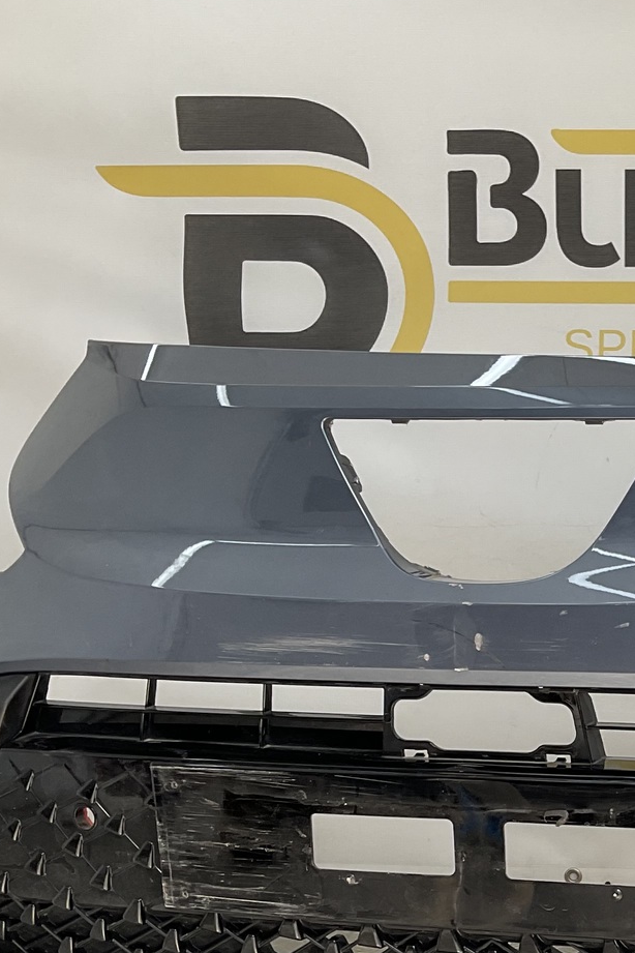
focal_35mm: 66
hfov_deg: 19.4
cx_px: 770
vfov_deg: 29.9
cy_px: 750
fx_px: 1746
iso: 16
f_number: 1.8
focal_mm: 3
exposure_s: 1/259
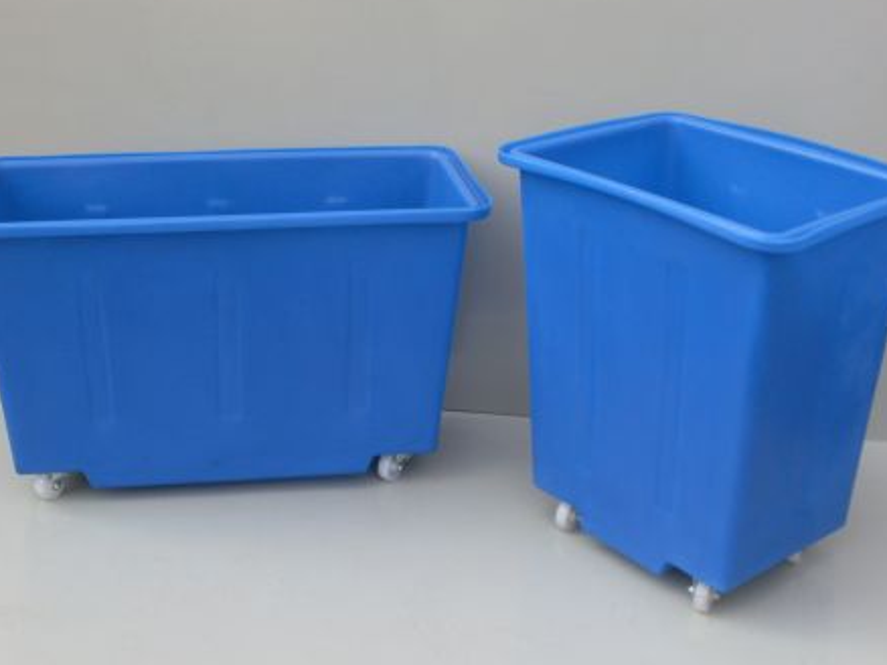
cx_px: 433
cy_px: 317
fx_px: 1434
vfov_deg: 26.1
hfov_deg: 34.4
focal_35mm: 56
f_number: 3.1
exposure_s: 1/500
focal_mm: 8.1
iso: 80
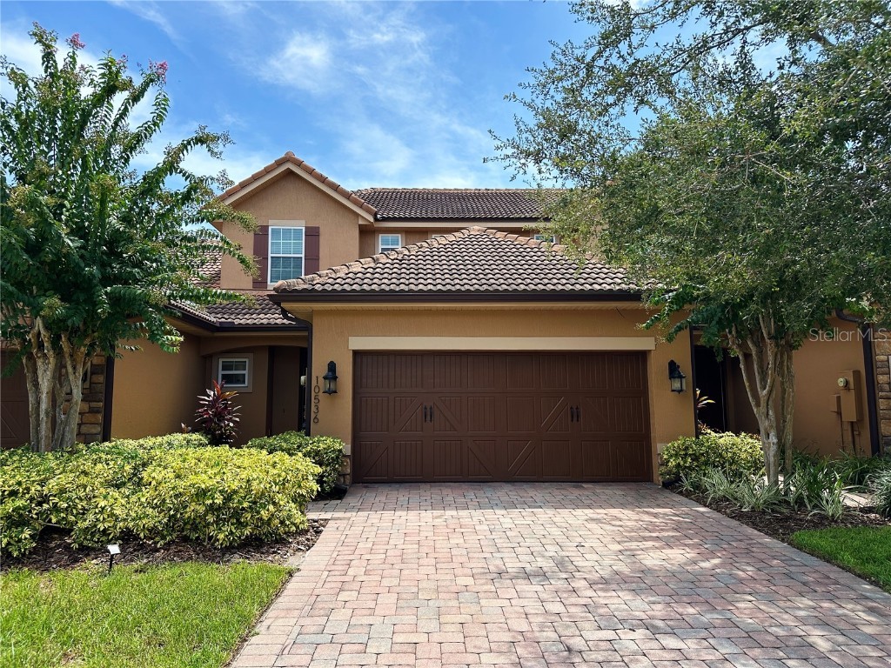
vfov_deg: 56.8
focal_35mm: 24
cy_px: 334
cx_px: 446
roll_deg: +0.8
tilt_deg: +6.5
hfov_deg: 71.6
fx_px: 618
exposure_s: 1/2070
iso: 80
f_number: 1.78
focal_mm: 6.86
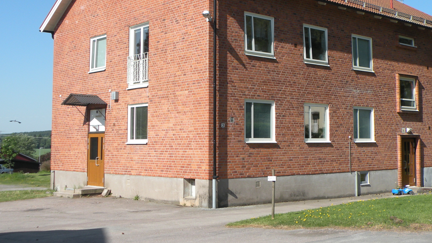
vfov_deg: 23.4
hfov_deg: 40.2
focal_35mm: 51
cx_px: 280
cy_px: 90
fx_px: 584
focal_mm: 5.8
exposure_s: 1/980
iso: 64
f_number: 3.2
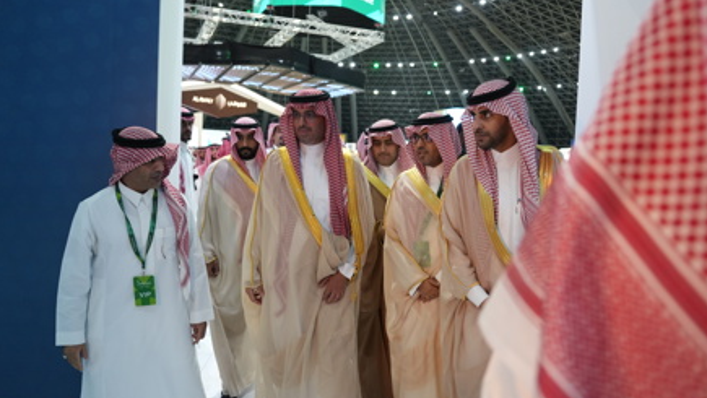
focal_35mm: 26
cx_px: 356
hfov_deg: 71.9
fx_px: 488
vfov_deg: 44.4
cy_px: 198
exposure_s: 1/121
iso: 2000
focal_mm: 24
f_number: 2.8
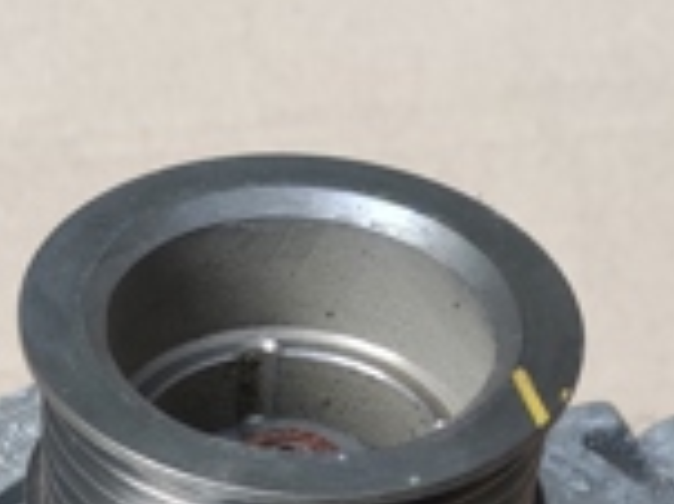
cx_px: 210
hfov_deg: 18.5
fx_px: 2062
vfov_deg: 12.4
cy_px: 977
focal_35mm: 106
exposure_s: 1/120
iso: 303
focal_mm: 5.43
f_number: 1.89
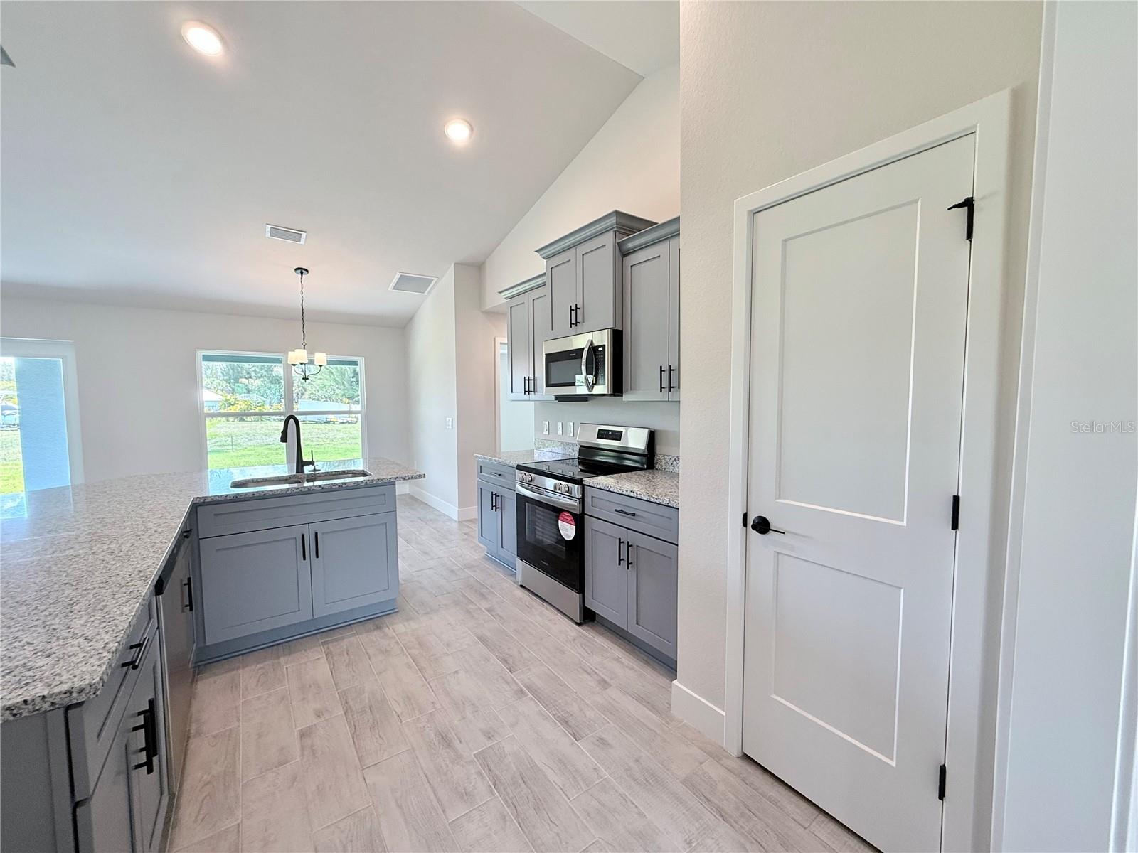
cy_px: 426
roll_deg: +0.2
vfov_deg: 85.7
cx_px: 569
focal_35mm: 14
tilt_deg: -3.2
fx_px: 460
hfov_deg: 102.1
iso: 125
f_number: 2.2
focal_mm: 2.22
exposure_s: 1/120
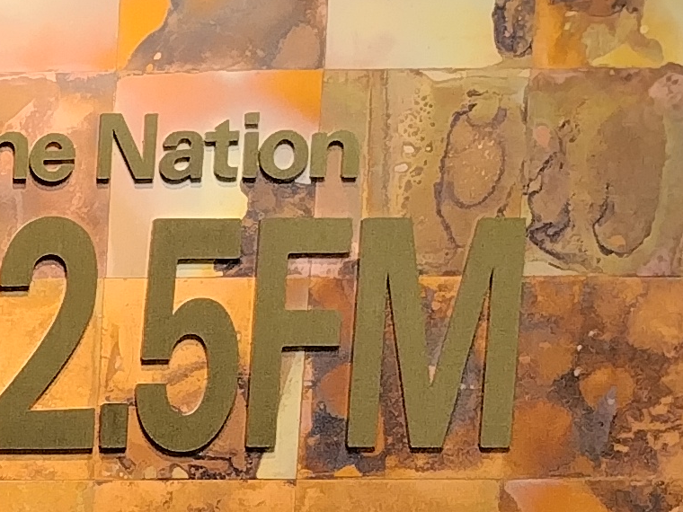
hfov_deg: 13.3
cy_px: 764
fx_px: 2447
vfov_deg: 11.5
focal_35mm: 124
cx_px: -743
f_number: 1.9
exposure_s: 1/50
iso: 135
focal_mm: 5.5
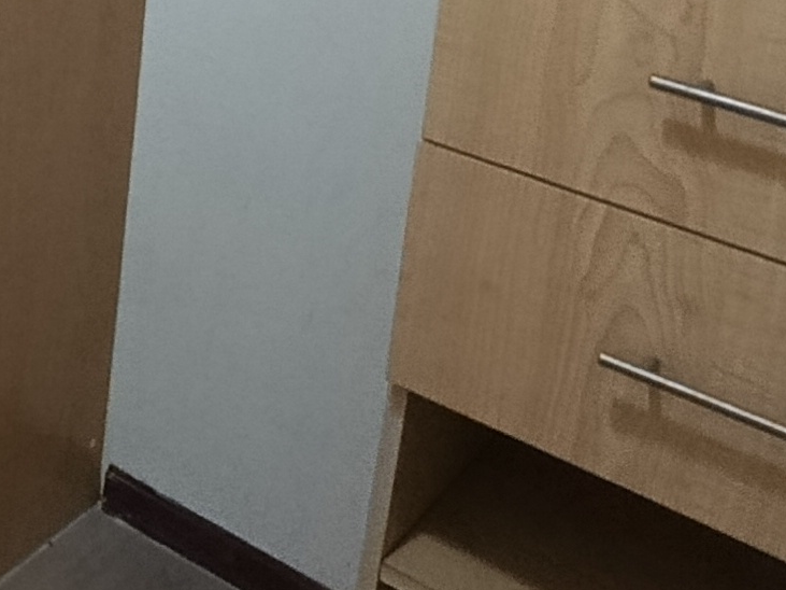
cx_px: -182
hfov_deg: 25.7
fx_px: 1521
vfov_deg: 19.6
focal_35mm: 67
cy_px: -239
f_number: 2.2
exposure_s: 1/50
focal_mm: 1.65
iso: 436
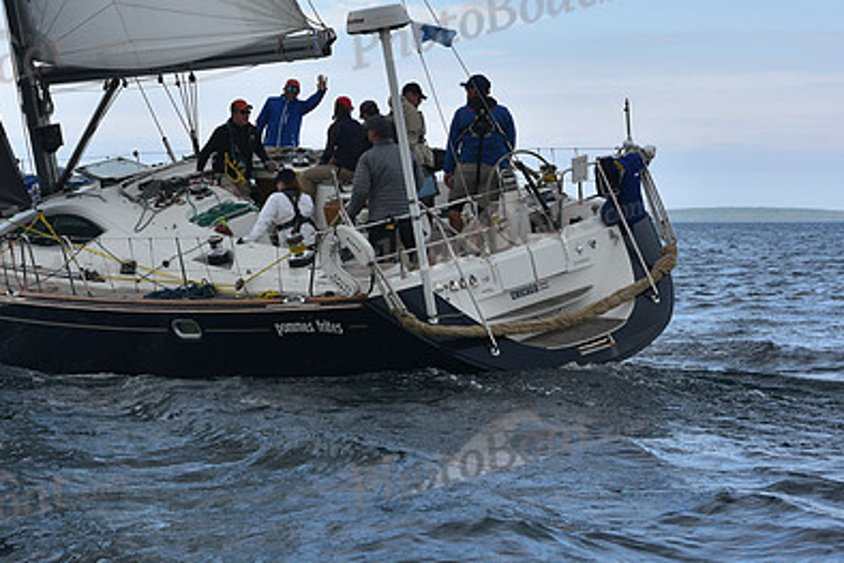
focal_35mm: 103
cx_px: 240
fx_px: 2416
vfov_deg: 13.3
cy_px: 155
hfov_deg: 19.7
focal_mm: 70
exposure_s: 1/800
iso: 250
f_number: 7.1
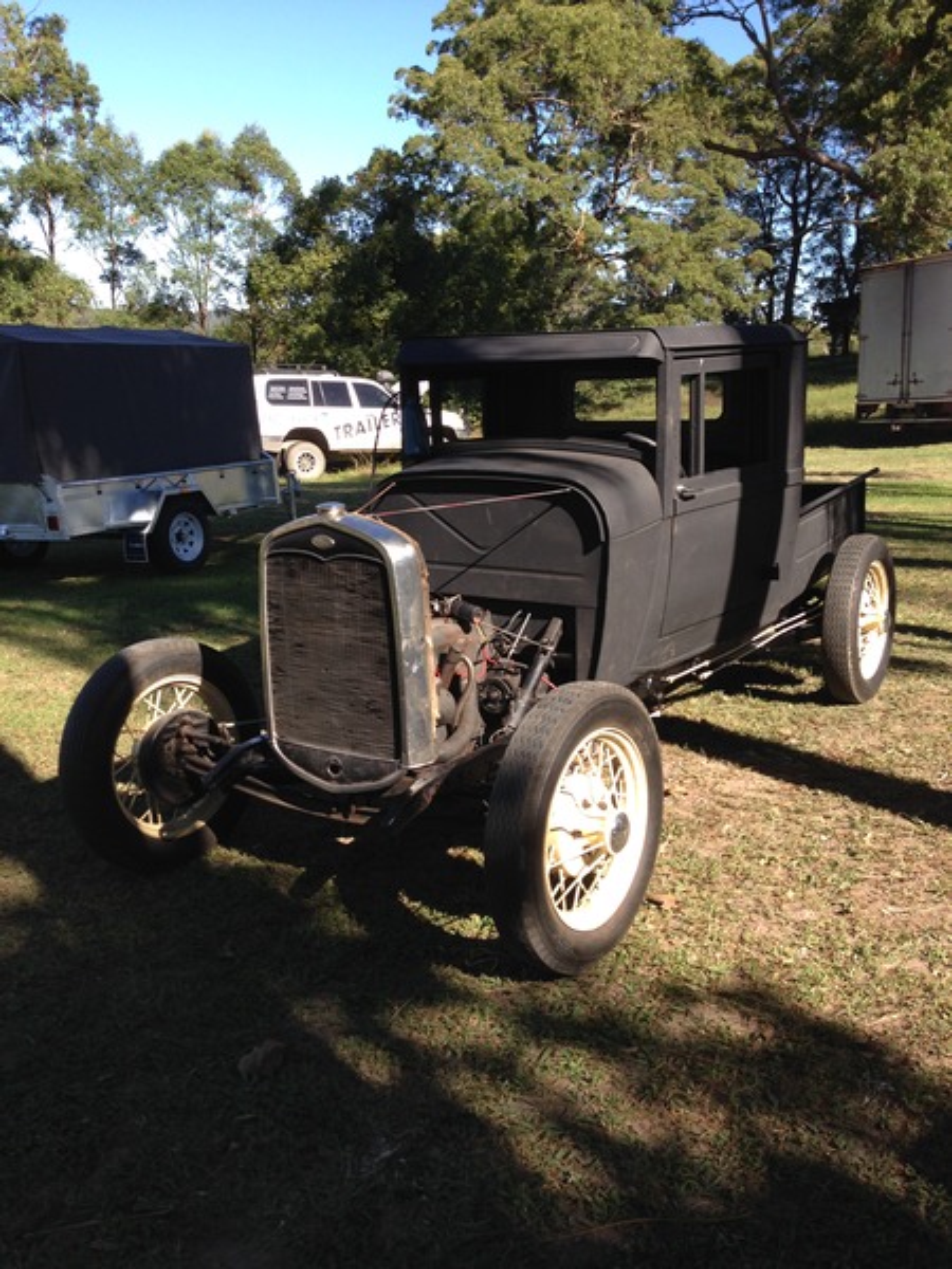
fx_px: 1210
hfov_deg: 42.9
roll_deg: -0.5
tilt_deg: -14.7
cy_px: 634
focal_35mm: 33
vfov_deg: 55.4
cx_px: 476
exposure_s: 1/630
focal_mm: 4.12
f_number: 2.4
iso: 50
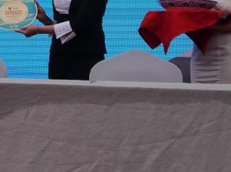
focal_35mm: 147
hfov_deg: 13.3
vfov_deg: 10.0
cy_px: 10
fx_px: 980
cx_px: 14
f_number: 5.2
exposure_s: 1/500
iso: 200
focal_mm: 34
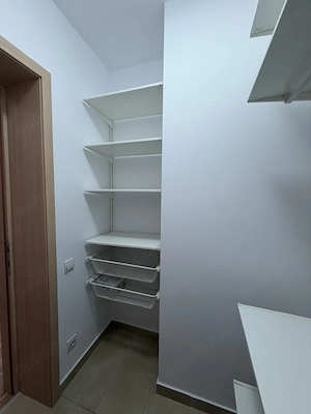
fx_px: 168
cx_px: 156
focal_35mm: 14
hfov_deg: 85.7
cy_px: 207
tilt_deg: -4.0
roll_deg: -1.2
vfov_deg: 102.1
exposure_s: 1/50
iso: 160
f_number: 2.2
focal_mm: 2.22
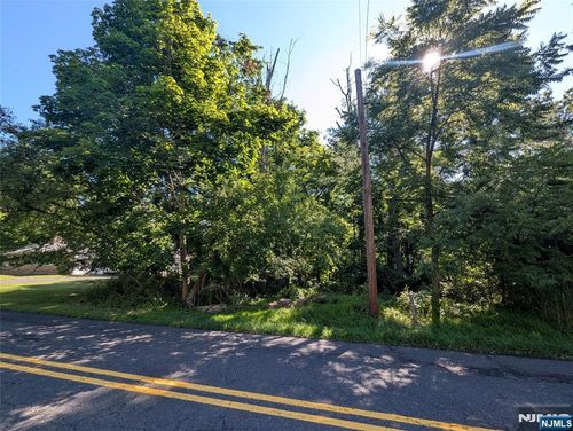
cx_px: 286
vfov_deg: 90.0
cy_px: 216
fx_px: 215
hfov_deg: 106.1
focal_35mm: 13
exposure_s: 1/347
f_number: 2.2
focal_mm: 1.95
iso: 42
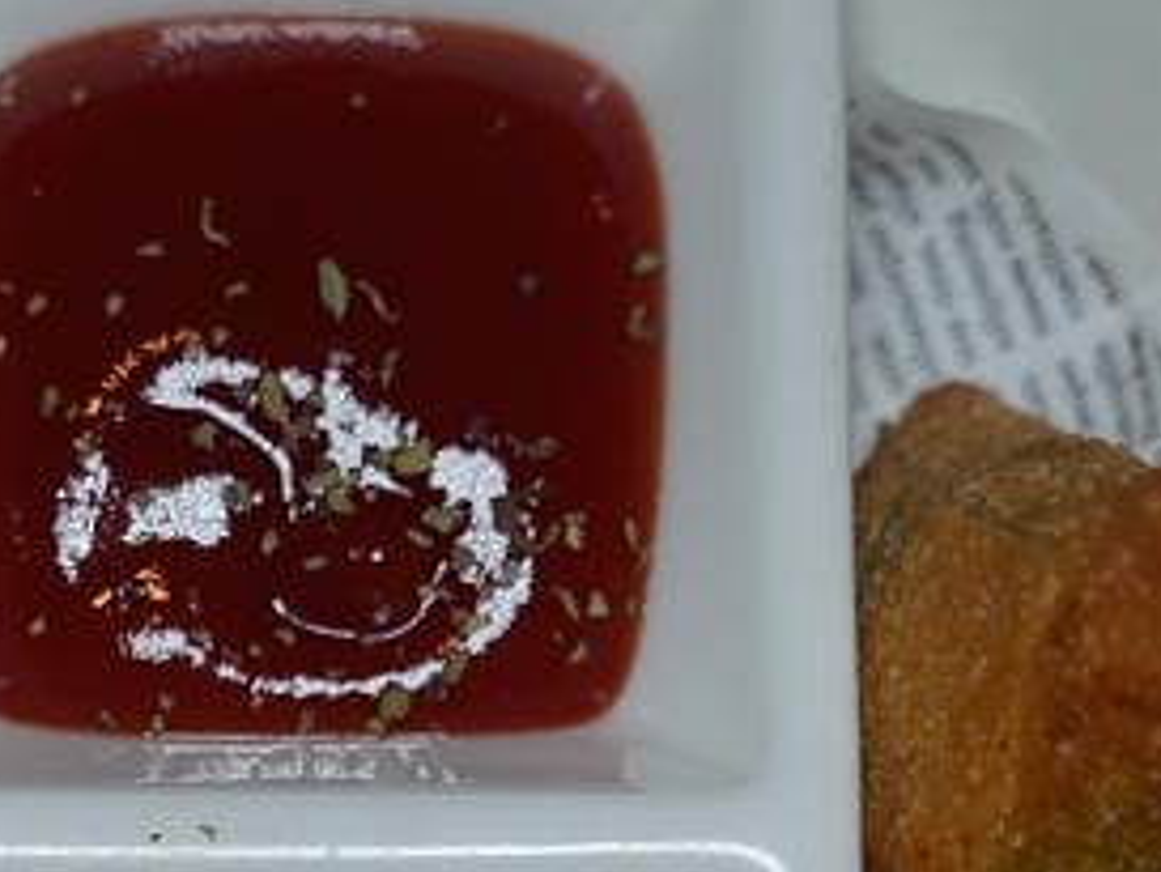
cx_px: 68
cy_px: 1489
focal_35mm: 165
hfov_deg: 11.9
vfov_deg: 8.7
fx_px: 5536
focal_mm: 39
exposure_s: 1/100
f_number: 4.5
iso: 100
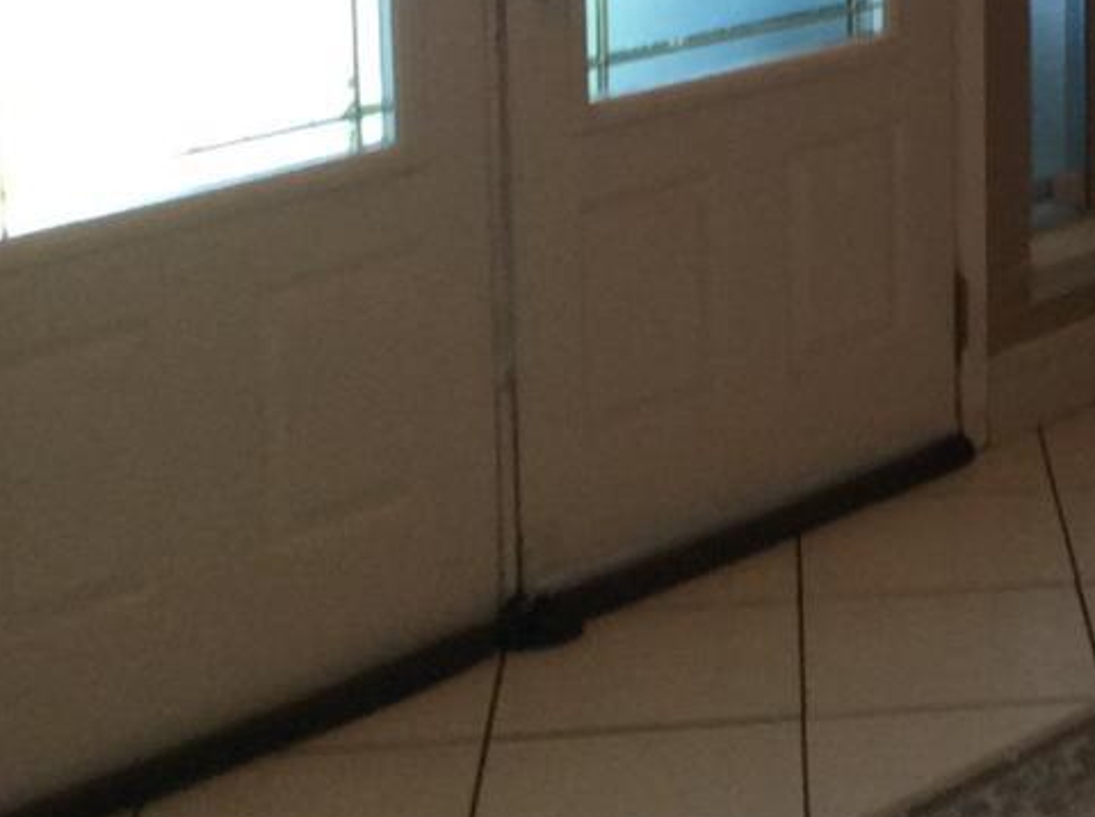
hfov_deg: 18.6
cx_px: 1307
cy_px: -64
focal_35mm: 100
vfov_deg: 14.4
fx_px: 3157
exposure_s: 1/24
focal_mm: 3.3
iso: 64
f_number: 2.4
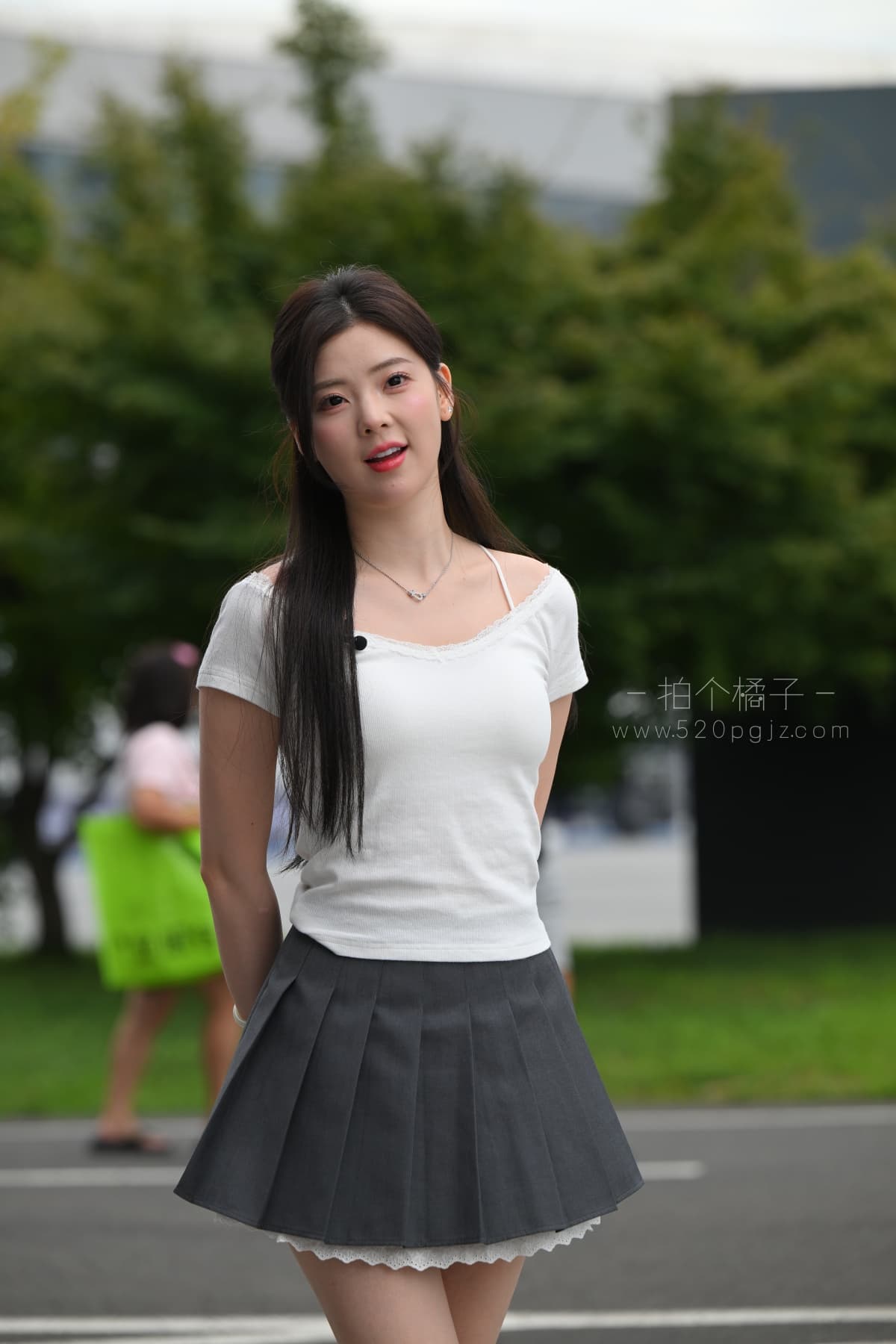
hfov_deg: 9.1
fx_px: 5600
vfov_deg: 13.7
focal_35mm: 150
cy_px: 672
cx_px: 448
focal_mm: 150
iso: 200
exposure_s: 1/640
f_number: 4.5
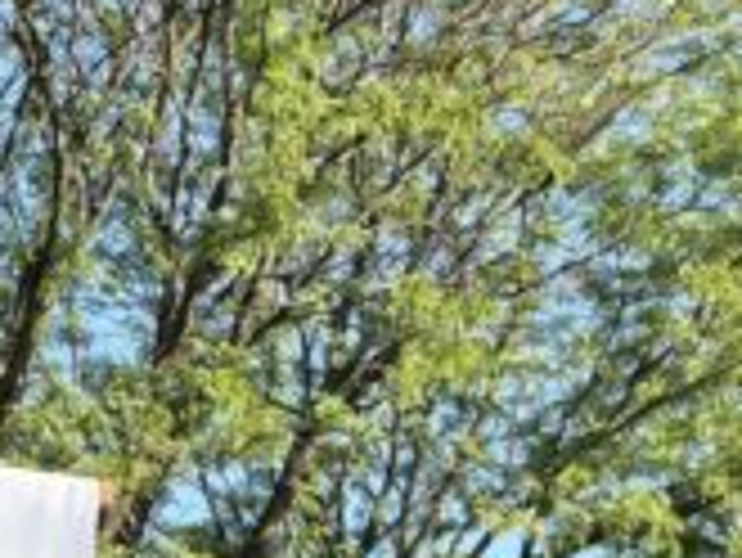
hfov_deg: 16.2
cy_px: 886
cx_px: 544
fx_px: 2596
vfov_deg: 11.6
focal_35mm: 121
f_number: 1.6
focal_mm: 5.96
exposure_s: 1/1196
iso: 50
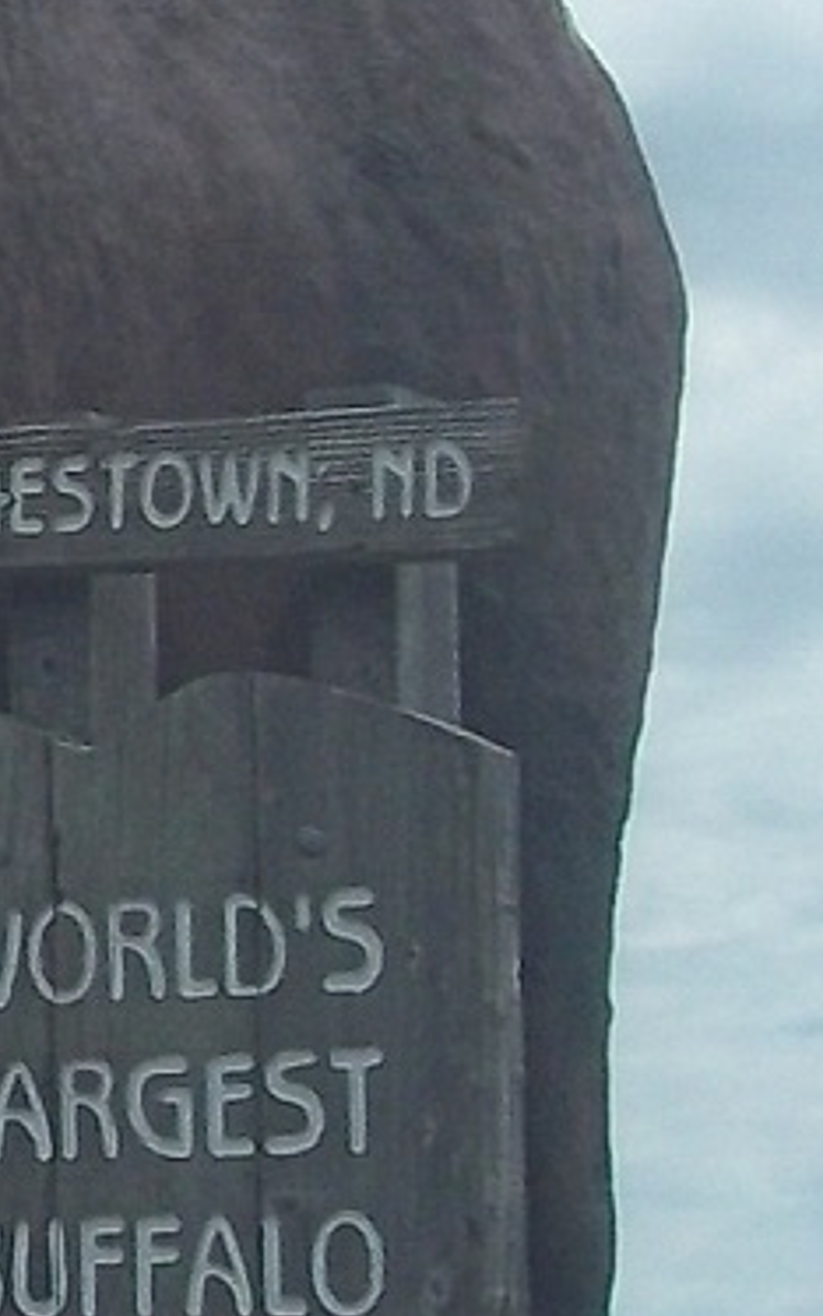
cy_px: 81
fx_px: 7315
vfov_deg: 10.2
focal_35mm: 204
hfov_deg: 6.0
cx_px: -1562
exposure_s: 1/320
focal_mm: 6.5
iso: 80
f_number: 8
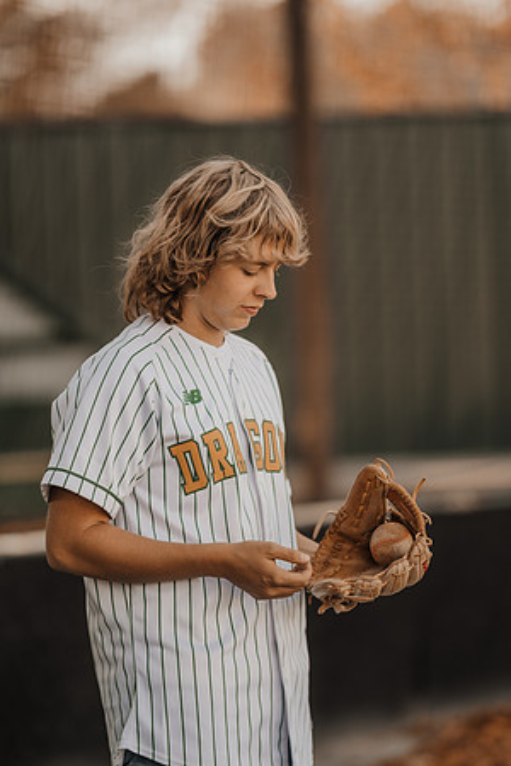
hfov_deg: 8.7
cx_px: 256
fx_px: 3343
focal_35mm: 157
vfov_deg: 13.1
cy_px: 383
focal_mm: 105
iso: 100
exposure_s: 1/640
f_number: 1.4
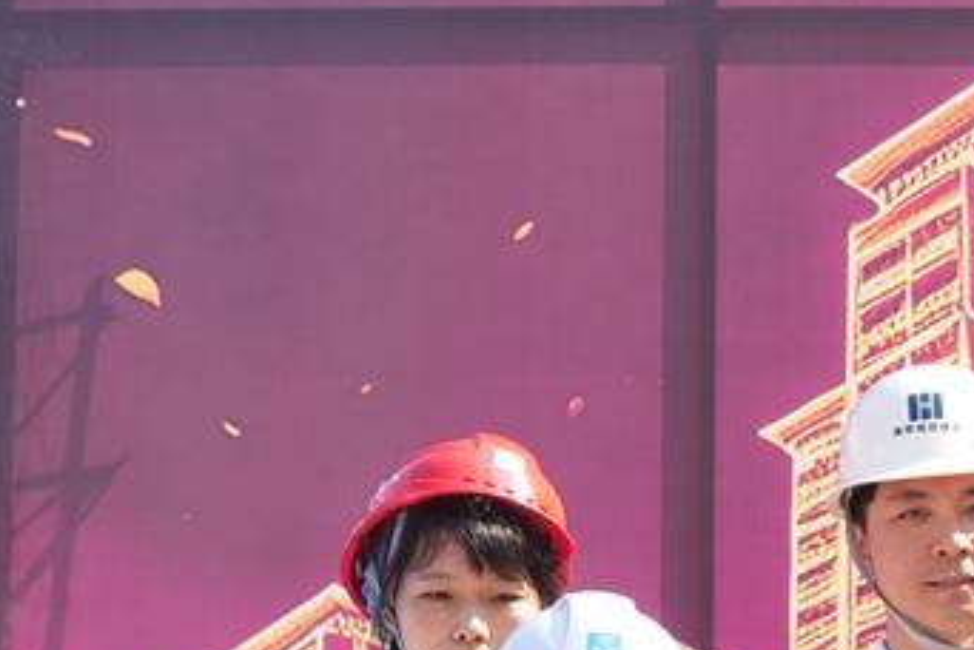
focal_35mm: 254
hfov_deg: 7.3
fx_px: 6884
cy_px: 932
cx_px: 2731
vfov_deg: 5.4
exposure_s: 1/320
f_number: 5.6
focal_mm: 41.9
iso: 200
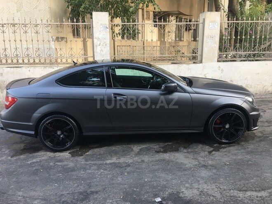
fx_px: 228
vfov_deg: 48.2
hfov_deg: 61.7
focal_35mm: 29
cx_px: 136
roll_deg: +1.3
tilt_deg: -12.4
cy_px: 102
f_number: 2.2
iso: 25
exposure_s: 1/33
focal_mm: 4.15
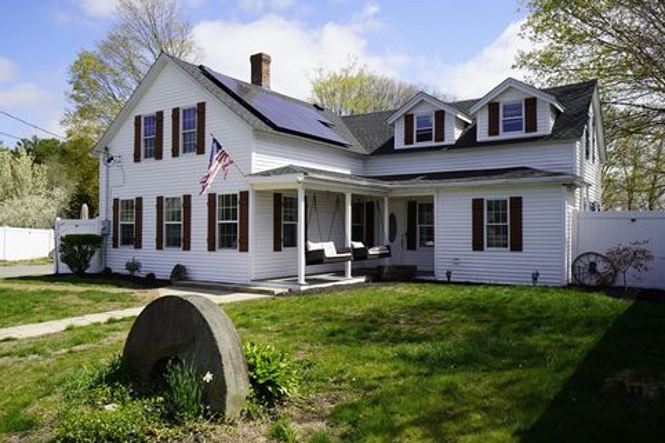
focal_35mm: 28
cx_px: 328
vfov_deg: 46.4
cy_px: 227
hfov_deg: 65.5
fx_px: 517
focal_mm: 18
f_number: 4.5
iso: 100
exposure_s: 1/500
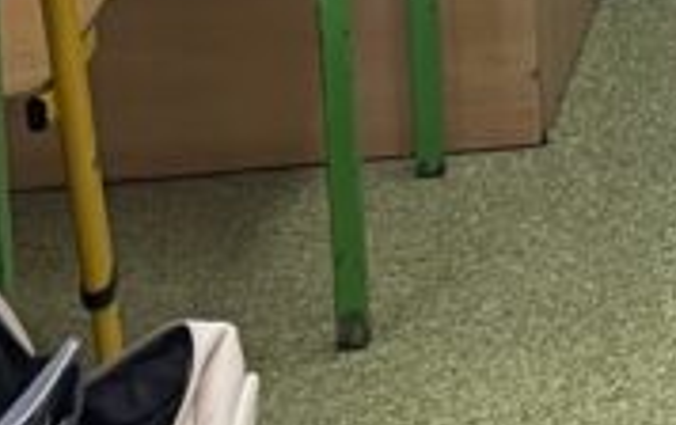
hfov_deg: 9.2
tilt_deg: -7.9
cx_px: 1808
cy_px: -823
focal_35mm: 196
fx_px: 3618
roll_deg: +0.4
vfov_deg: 6.2
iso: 64
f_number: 1.6
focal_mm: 5.1
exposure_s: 1/50
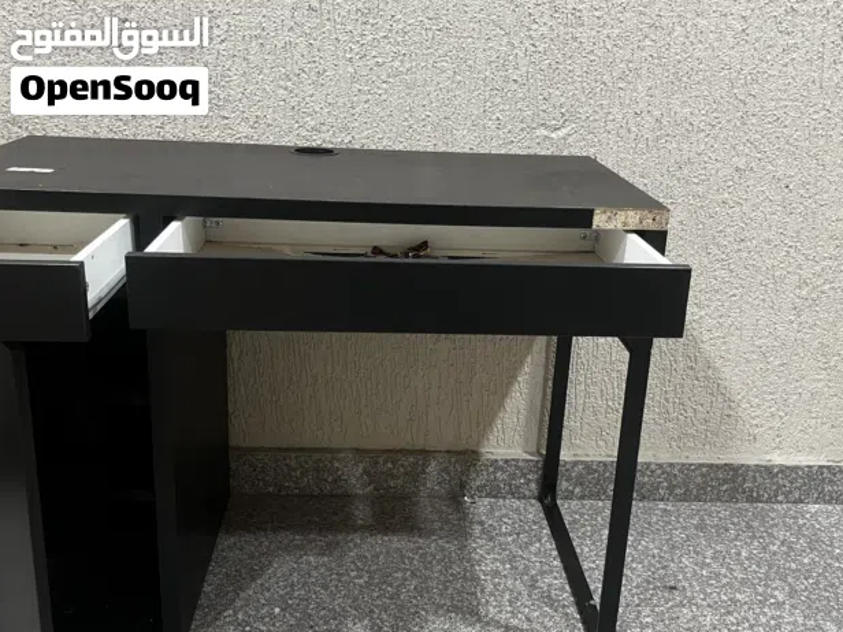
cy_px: 312
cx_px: 415
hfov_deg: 65.3
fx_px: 658
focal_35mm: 27
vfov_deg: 51.4
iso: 320
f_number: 1.6
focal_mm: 5.1
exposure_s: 1/50
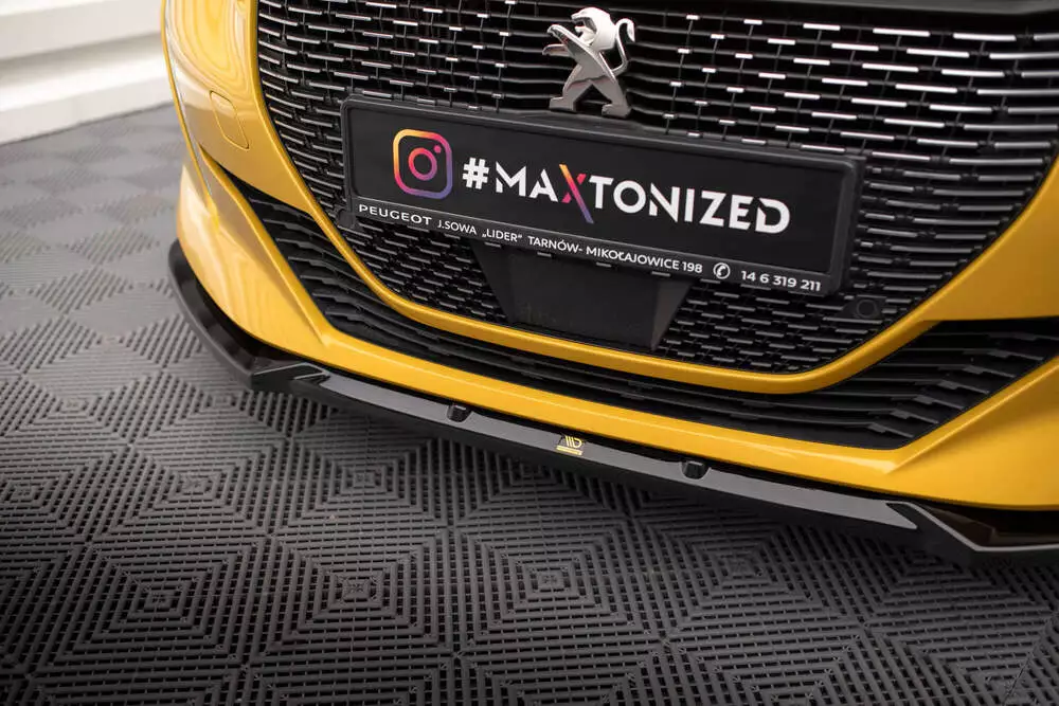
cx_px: 523
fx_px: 1054
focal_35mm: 36
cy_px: 353
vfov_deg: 37.1
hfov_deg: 53.4
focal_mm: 35
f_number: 2.5
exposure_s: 1/125
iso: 1000
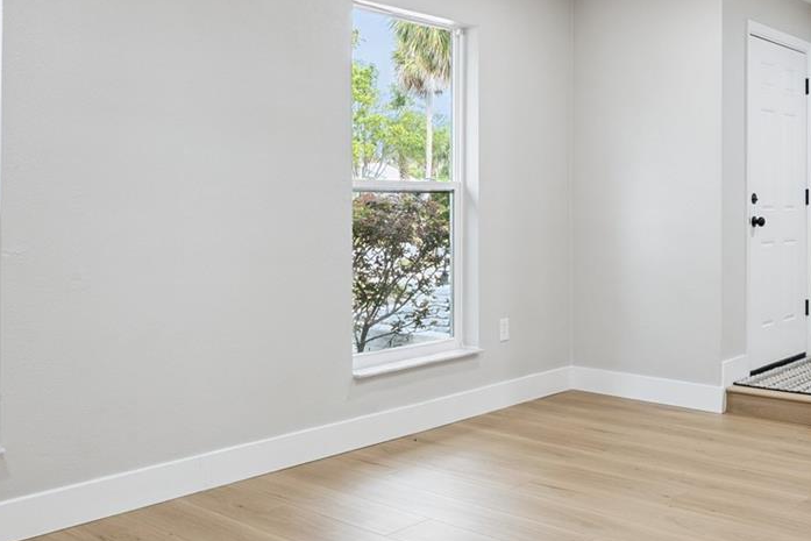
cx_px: 510
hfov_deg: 47.8
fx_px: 905
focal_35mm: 40
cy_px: 206
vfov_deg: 33.2
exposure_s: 1/6
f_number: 9
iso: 200
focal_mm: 17.5
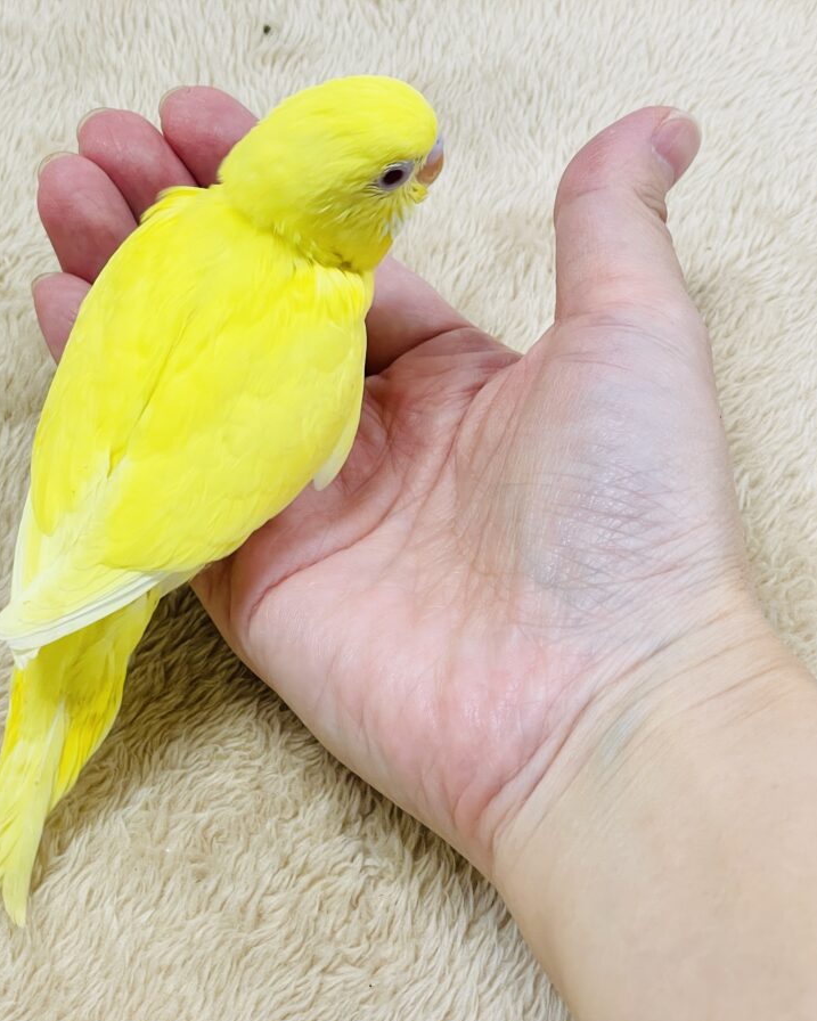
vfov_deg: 27.9
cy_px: 512
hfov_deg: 22.2
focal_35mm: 68
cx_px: 150
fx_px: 2055
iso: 50
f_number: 2
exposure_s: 1/99
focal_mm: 6
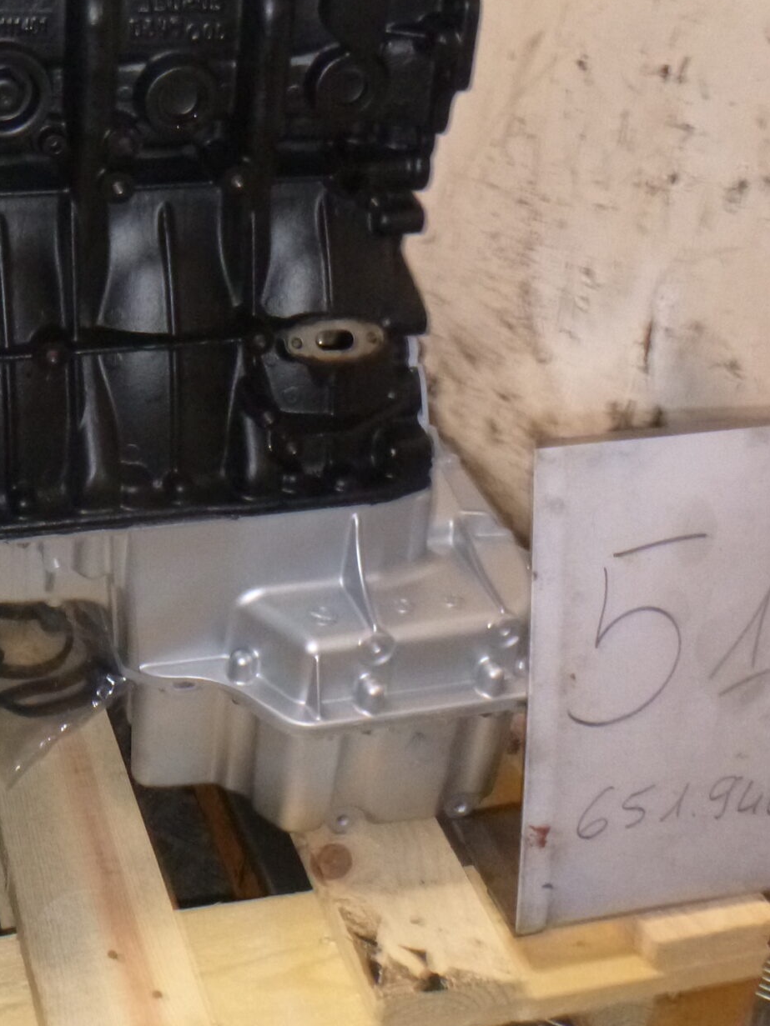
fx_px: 1543
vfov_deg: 36.4
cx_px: 131
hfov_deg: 27.4
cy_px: 326
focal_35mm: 52
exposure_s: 1/60
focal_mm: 4.5
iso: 400
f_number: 3.9
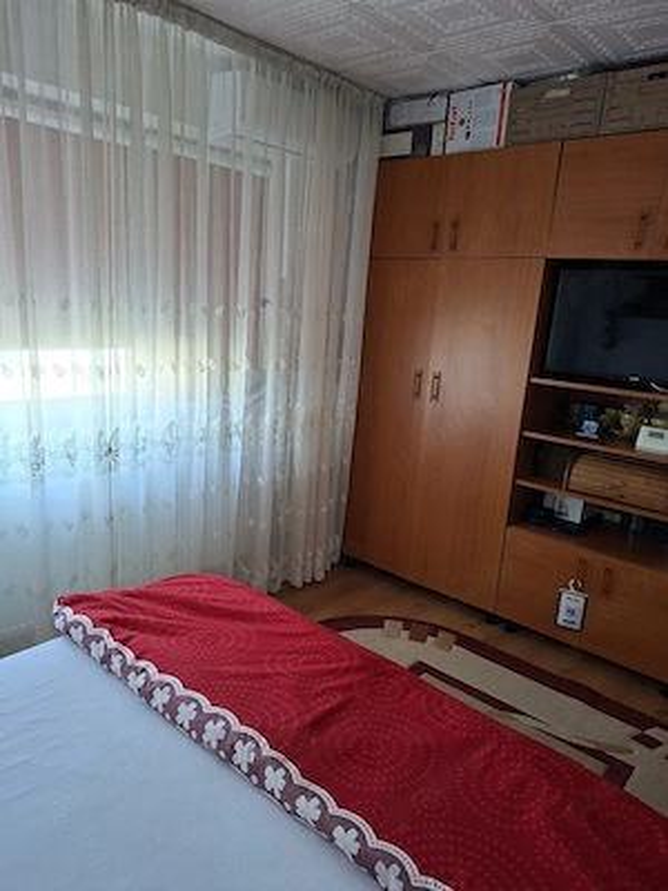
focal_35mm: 23
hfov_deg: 58.9
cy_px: 446
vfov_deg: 73.9
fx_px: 592
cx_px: 334
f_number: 1.8
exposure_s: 1/33
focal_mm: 5.54
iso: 320
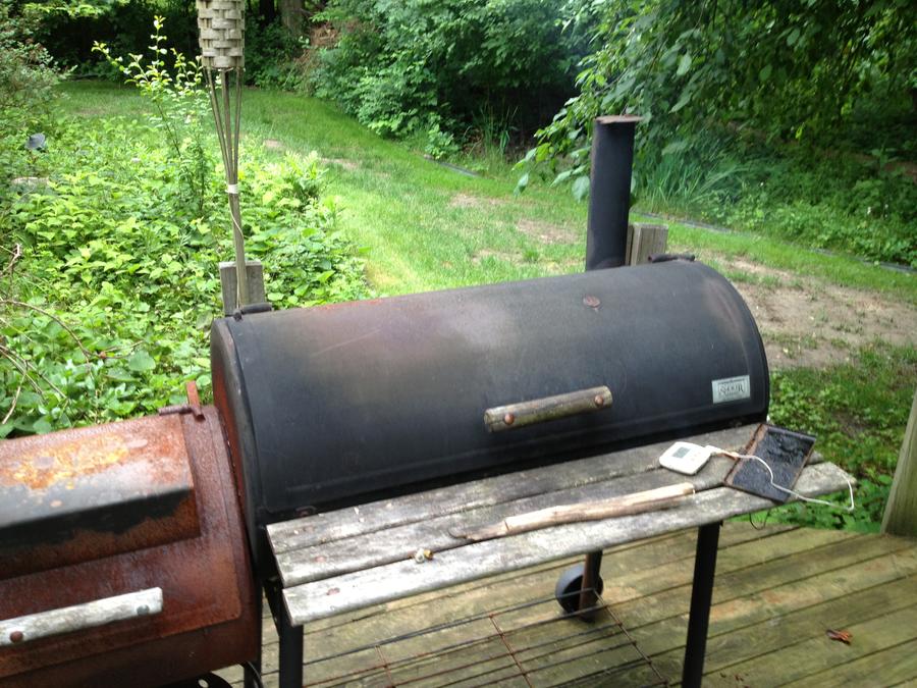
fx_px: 927
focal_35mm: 35
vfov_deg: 40.7
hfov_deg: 52.6
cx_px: 458
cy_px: 344
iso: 64
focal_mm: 4.28
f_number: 2.4
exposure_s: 1/30
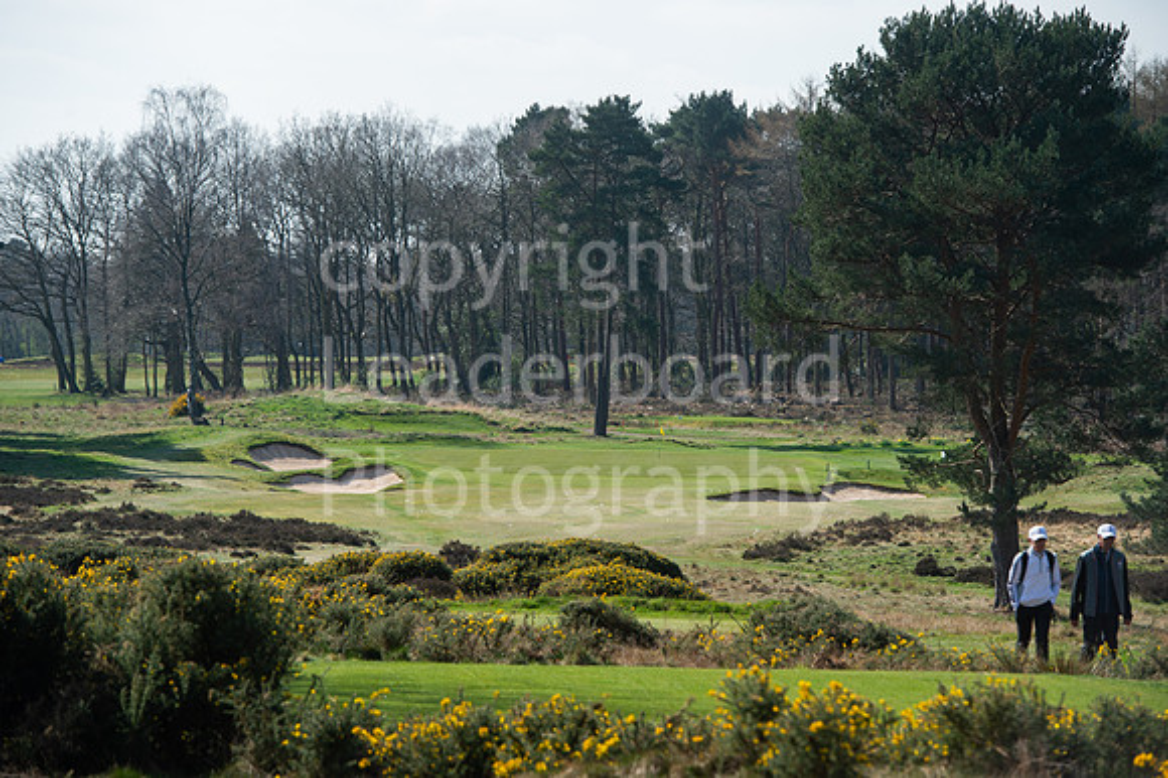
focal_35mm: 155
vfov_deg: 8.8
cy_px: 389
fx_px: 5026
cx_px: 584
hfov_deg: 13.3
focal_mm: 155
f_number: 6.3
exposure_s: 1/800
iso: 250
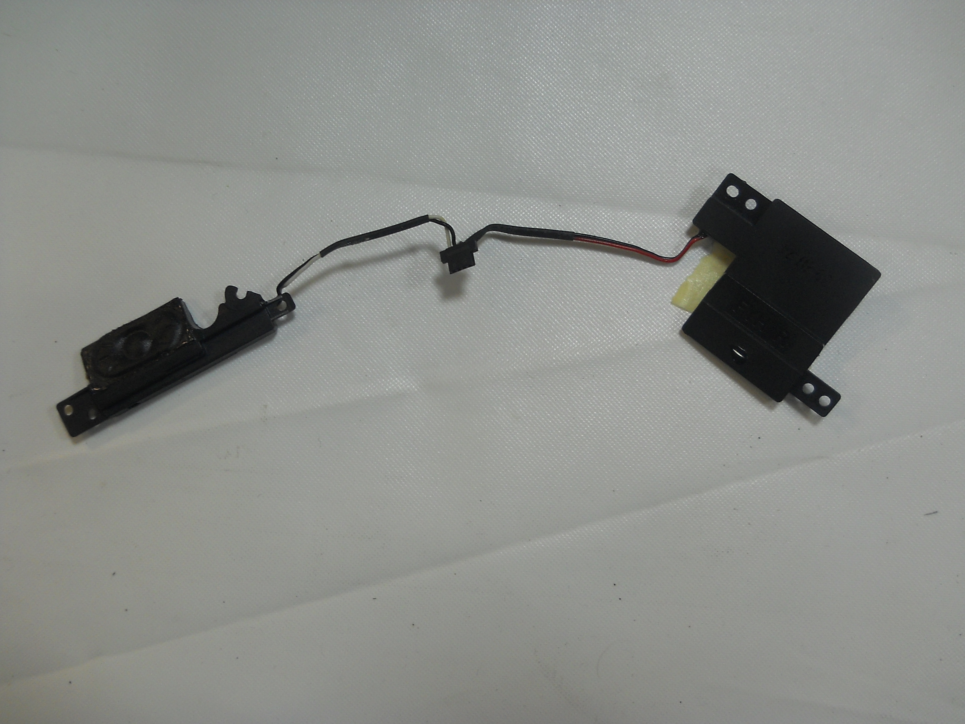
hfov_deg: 45.8
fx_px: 1143
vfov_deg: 35.1
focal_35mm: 41
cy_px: 362
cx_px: 482
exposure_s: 1/30
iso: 125
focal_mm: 6.72
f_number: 3.1
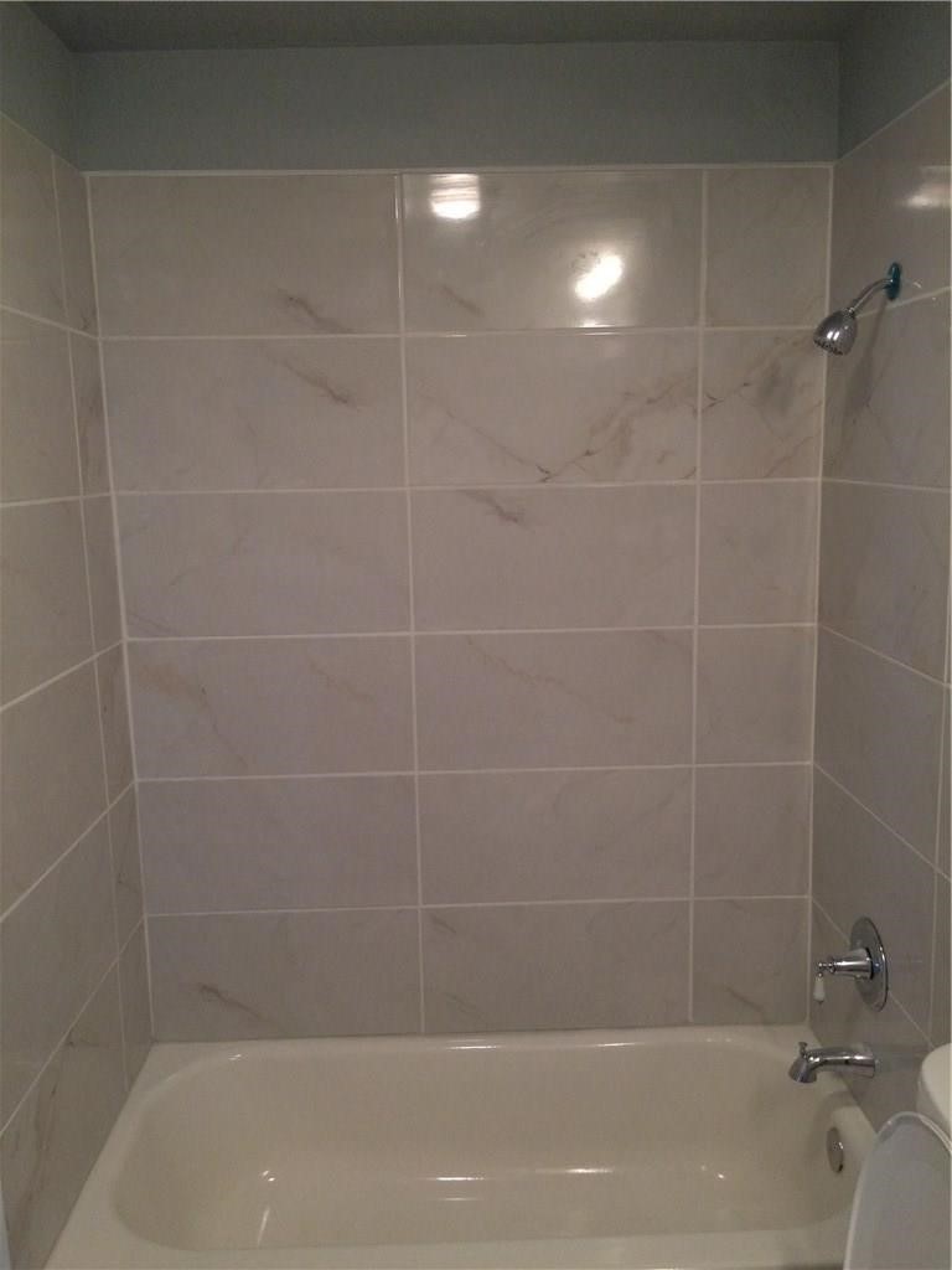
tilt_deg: -9.6
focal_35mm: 29
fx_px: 1063
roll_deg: +1.8
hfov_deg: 48.2
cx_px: 476
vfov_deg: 61.7
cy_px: 635
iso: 200
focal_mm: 4.15
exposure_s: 1/30
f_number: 2.2
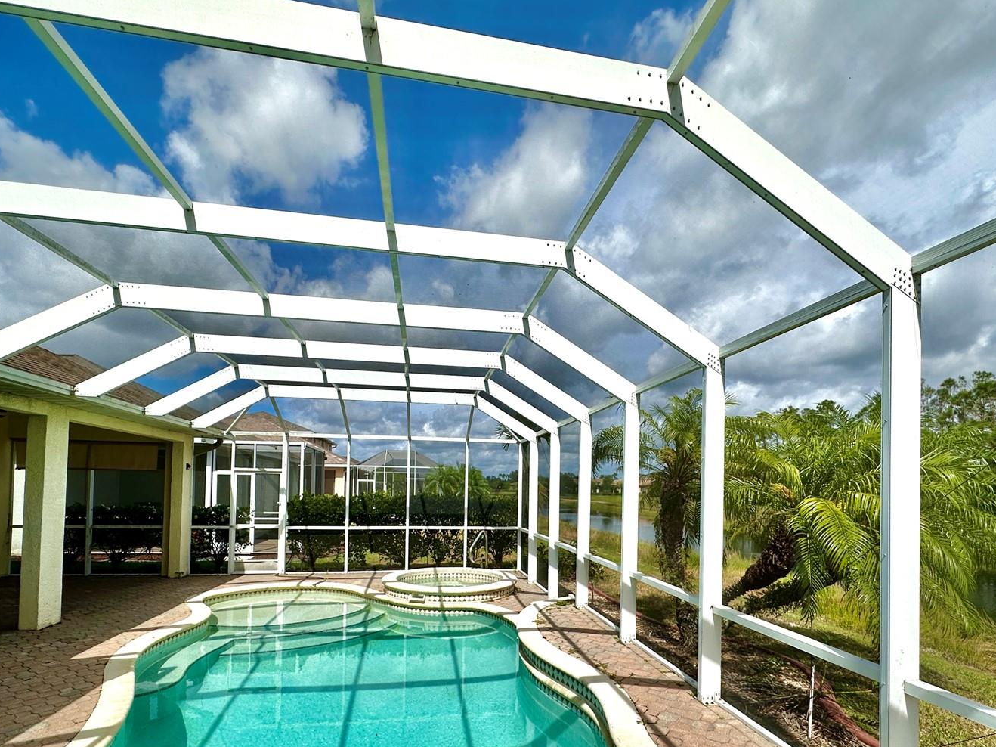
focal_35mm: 17
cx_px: 509
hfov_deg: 91.0
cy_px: 428
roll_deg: -0.8
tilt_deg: +6.2
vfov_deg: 74.3
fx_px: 489
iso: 50
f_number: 2.2
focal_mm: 2.22
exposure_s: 1/3300
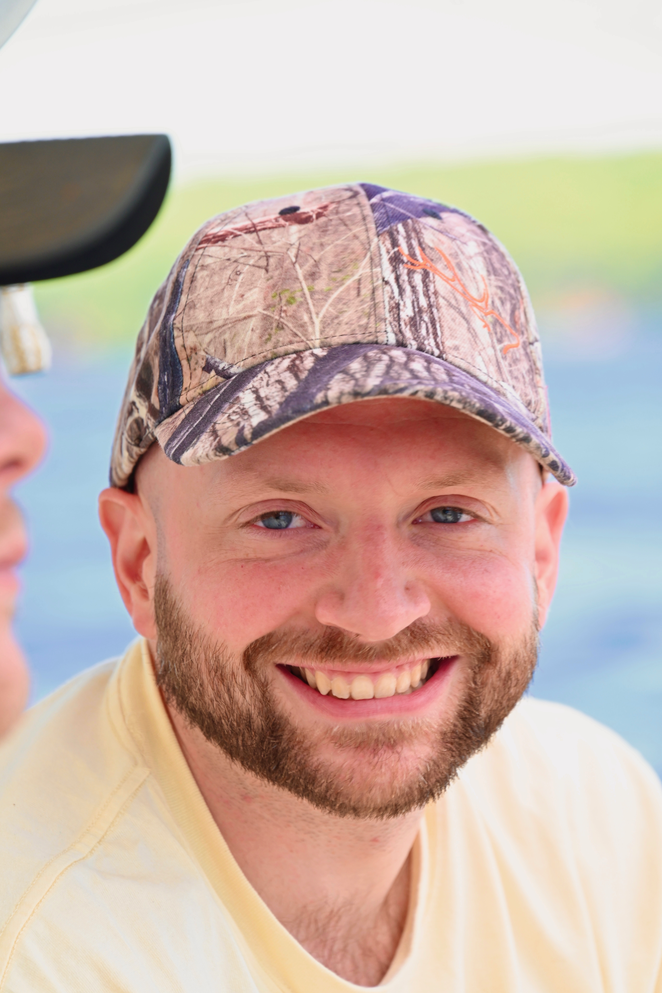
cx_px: 331
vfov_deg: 10.3
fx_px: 5516
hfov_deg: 6.9
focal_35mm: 200
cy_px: 496
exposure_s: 1/200
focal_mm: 200
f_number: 6.3
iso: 320
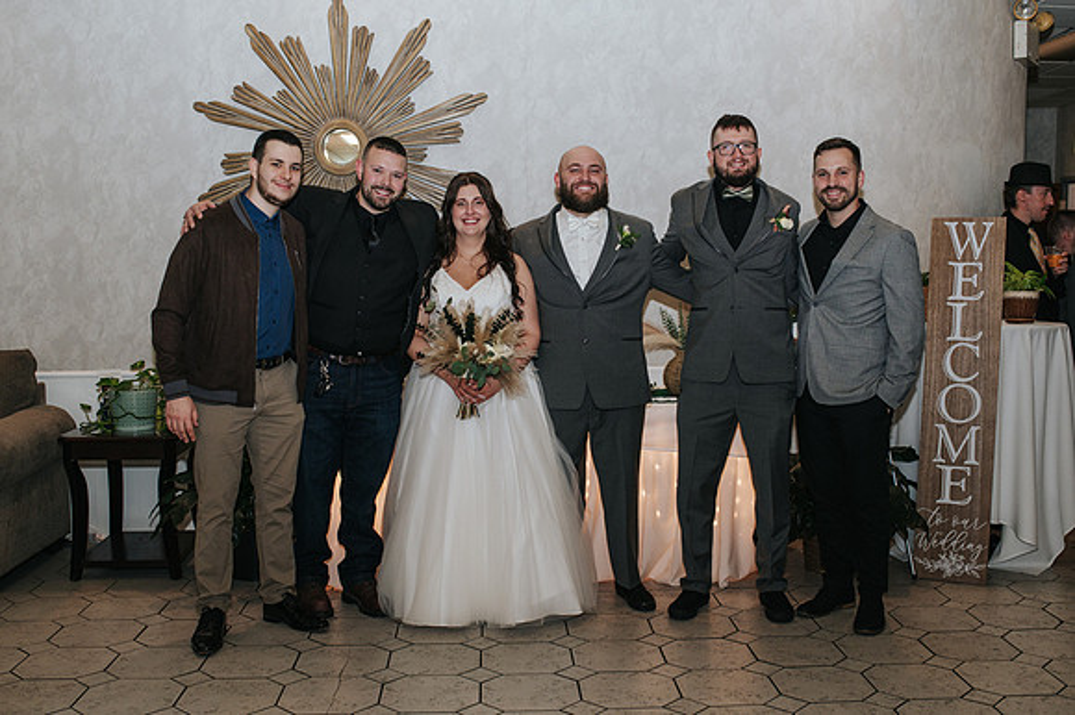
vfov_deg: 34.7
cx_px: 550
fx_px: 1146
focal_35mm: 38
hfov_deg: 50.3
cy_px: 379
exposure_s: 1/200
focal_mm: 35
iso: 800
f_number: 3.2
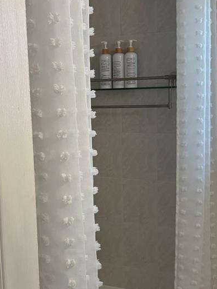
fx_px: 502
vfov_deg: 32.1
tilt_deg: -10.3
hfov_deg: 24.4
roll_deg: +1.2
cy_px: 176
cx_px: 88
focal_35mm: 60
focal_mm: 5.96
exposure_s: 1/120
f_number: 1.6
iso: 125
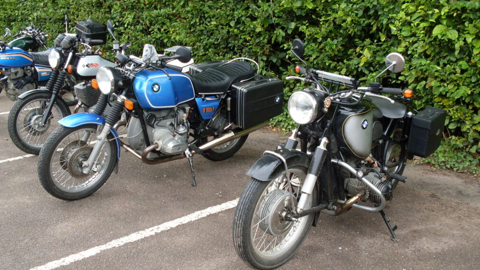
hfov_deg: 48.3
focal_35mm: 42
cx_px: 239
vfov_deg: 28.3
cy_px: 164
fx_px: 535
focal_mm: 6.3
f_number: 2.8
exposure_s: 1/125
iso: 80
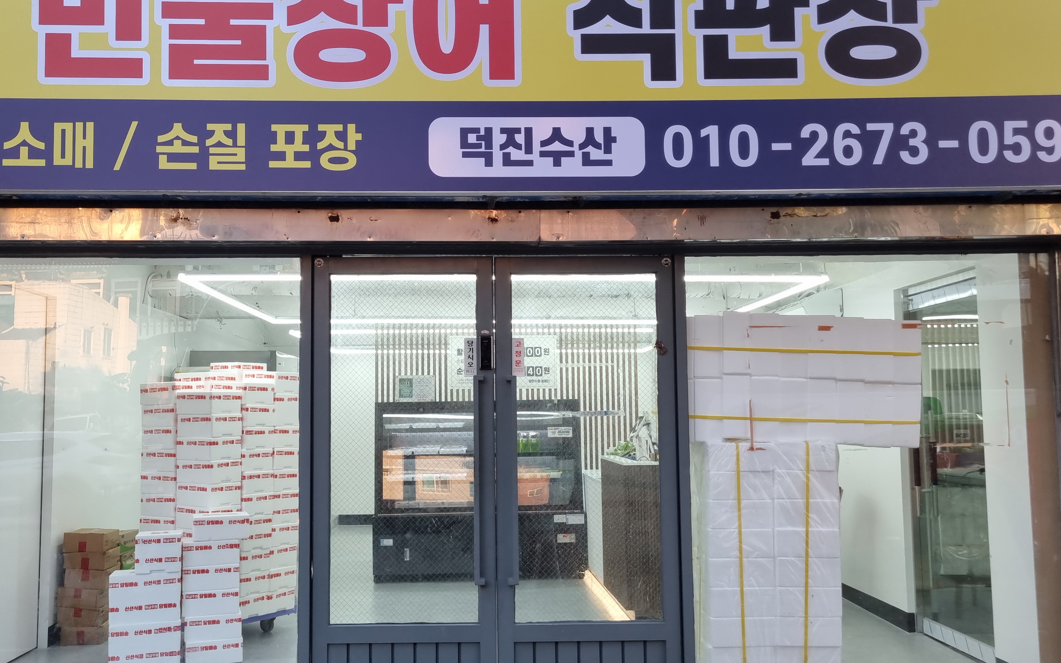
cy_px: 341
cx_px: 475
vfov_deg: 35.3
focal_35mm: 36
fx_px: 1041
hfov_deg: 53.9
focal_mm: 5.4
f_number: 1.8
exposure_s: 1/120
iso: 80
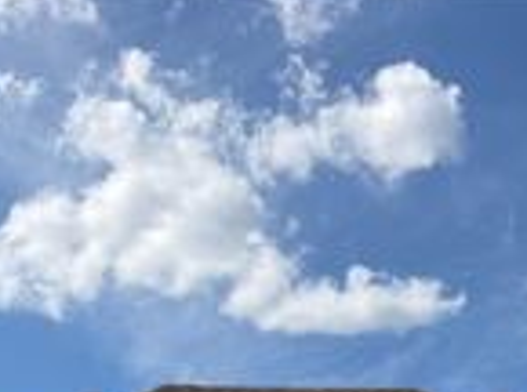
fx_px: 1260
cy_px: 662
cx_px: 371
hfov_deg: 23.5
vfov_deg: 15.6
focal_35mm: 83
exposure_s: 1/8130
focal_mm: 6.76
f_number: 1.78
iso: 80
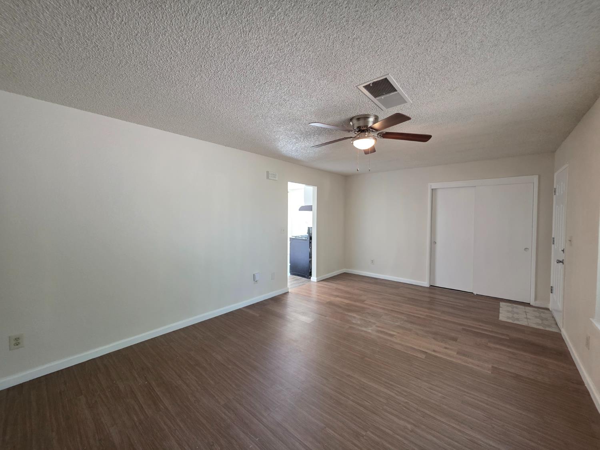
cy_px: 225
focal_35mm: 13
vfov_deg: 89.9
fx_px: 225
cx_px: 300
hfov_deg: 106.2
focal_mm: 2.2
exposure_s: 1/60
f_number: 1.9
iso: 320
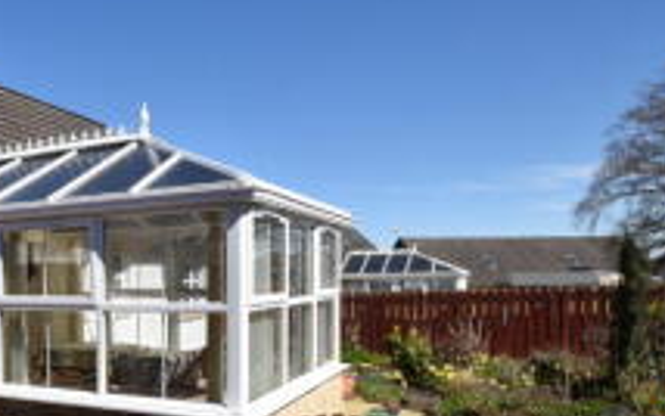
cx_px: 47
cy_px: 296
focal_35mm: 34
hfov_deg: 49.4
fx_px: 617
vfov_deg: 36.7
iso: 200
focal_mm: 10
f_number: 9
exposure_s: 1/320
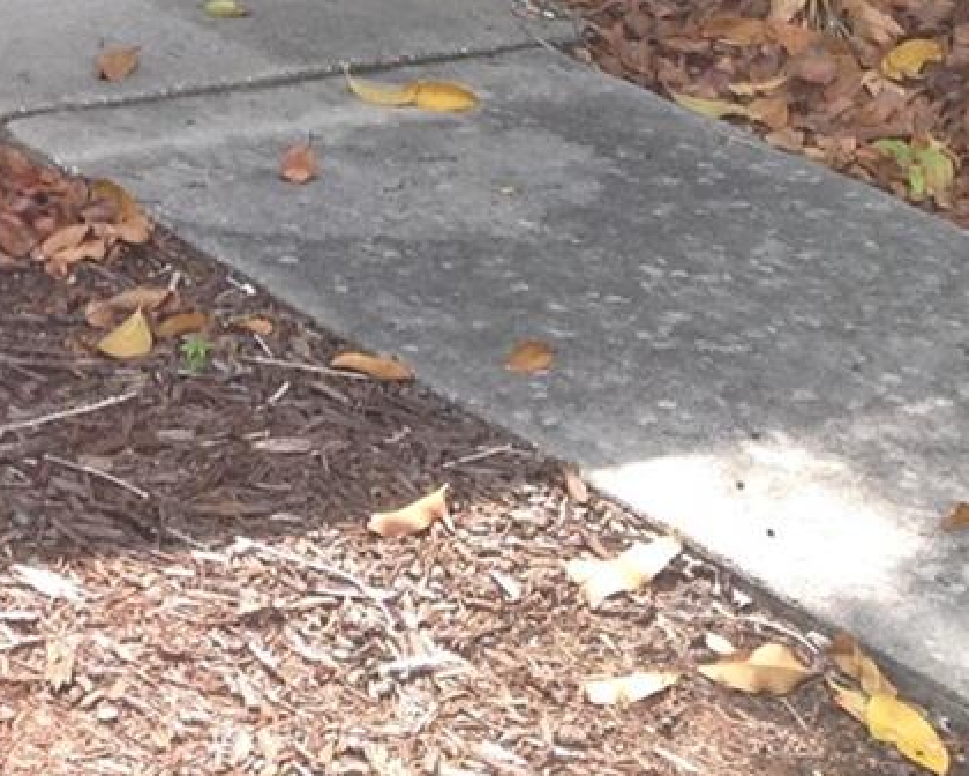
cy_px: -561
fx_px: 3728
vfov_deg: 11.2
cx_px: -136
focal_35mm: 130
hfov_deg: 14.4
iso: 50
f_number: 2.4
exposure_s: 1/540
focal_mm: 4.28
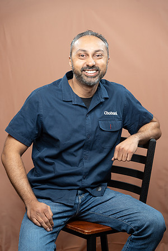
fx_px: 553
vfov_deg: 25.7
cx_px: 84
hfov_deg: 17.3
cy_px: 126
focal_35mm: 79
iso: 320
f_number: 4
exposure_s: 1/160
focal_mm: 79
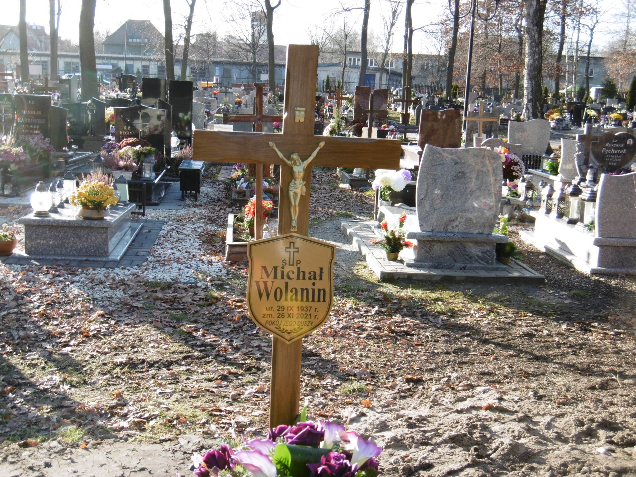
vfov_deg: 28.6
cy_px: 238
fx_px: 937
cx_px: 318
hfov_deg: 37.5
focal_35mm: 51
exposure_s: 1/125
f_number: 4
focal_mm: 9.2
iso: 100
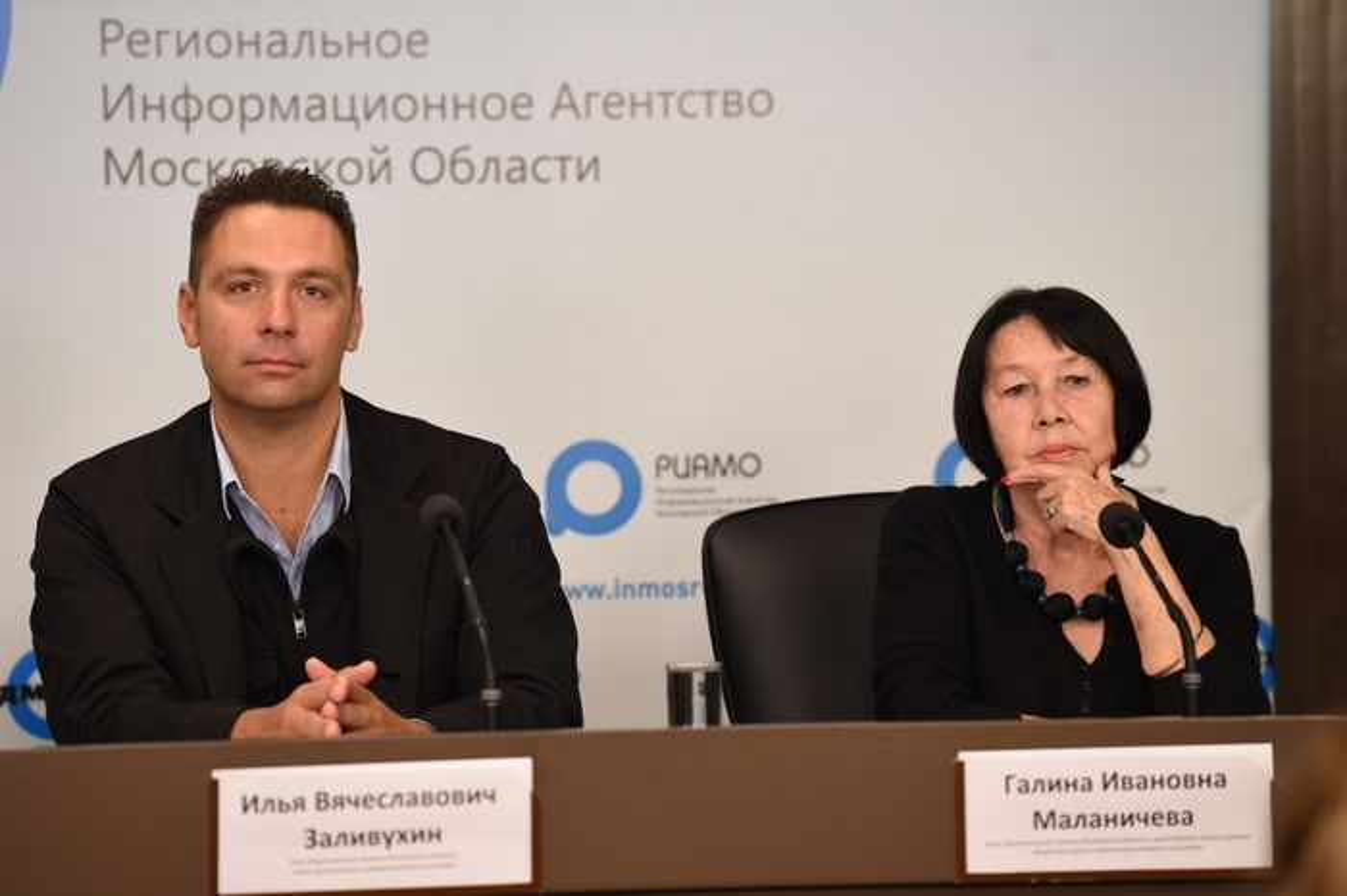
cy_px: 448
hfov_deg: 11.4
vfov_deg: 7.6
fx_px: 6732
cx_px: 674
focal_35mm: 180
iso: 2500
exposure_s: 1/320
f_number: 4
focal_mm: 180
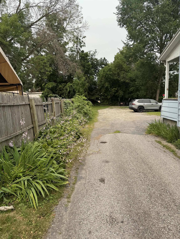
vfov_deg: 71.6
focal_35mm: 24
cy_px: 120
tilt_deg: -7.1
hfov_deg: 56.8
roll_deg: +2.2
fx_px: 166
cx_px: 90
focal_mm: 6.76
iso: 80
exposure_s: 1/1425
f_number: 1.78
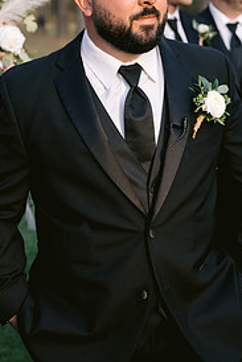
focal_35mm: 82
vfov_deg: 24.4
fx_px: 826
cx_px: 122
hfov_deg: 16.7
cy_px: 74
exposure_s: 1/500
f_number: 3.5
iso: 400
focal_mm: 50
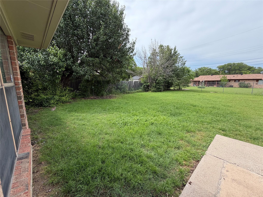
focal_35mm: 14
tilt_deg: -8.8
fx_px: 106
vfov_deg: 85.7
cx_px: 132
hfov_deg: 102.1
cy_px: 98
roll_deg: -0.8
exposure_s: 1/602
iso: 40
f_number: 2.2
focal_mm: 2.22
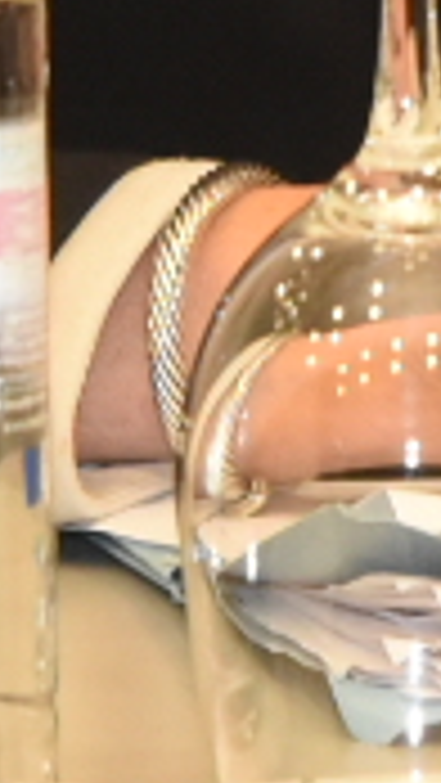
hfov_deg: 0.8
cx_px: 828
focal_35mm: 1463
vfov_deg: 1.5
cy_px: -936
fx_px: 30384
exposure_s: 1/80
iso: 3200
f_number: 5.6
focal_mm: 150
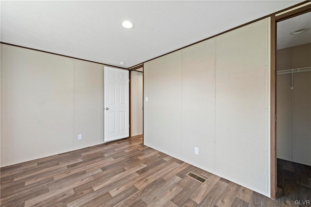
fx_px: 121
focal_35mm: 14
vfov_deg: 81.1
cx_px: 156
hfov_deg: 104.3
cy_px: 104
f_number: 9
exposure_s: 1/10
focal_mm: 14
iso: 320
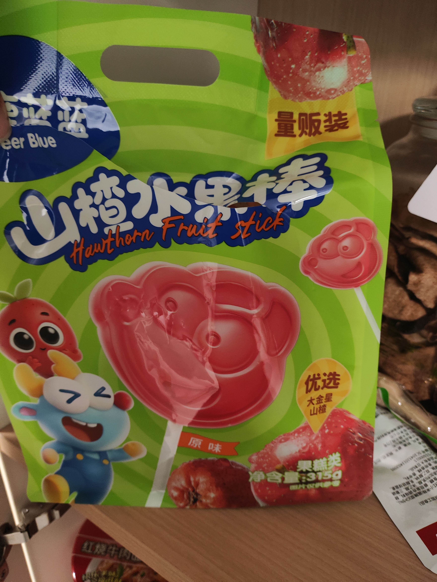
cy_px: 291
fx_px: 404
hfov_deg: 56.9
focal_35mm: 24
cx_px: 218
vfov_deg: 71.6
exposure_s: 1/33.3
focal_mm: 4.68
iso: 695
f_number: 1.8
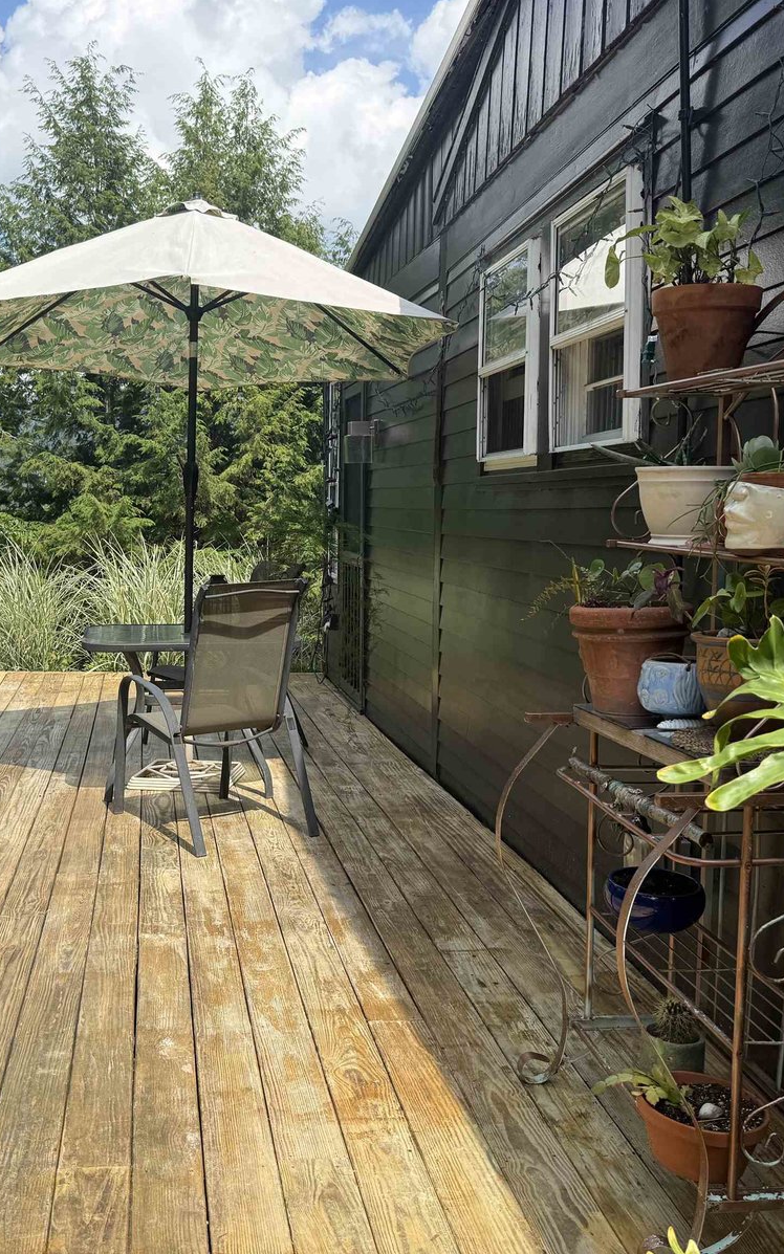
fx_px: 1162
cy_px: 626
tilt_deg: -6.1
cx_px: 257
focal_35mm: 34
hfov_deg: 36.9
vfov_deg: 56.7
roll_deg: +0.5
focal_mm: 6.76
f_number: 1.78
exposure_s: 1/2445
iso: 80
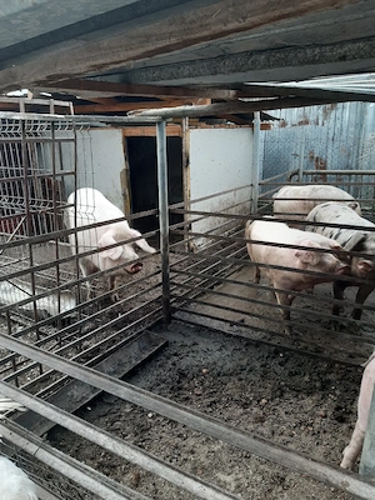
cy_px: 250
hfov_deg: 53.1
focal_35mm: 26
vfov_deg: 67.3
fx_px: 376
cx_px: 188
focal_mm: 3.92
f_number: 1.7
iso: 40
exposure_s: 1/50
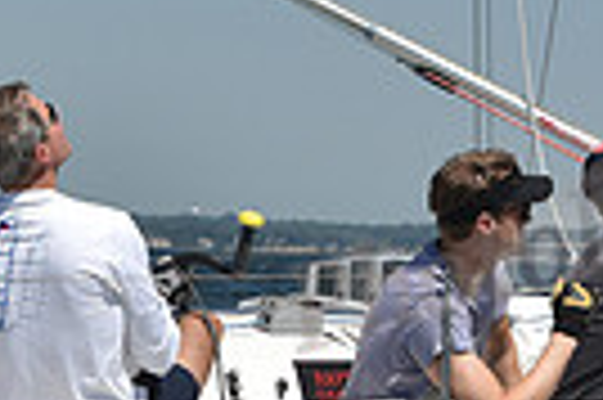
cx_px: 58
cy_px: 533
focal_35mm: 303
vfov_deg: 4.5
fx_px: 5069
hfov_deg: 6.8
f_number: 9
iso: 250
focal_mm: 70
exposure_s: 1/1250
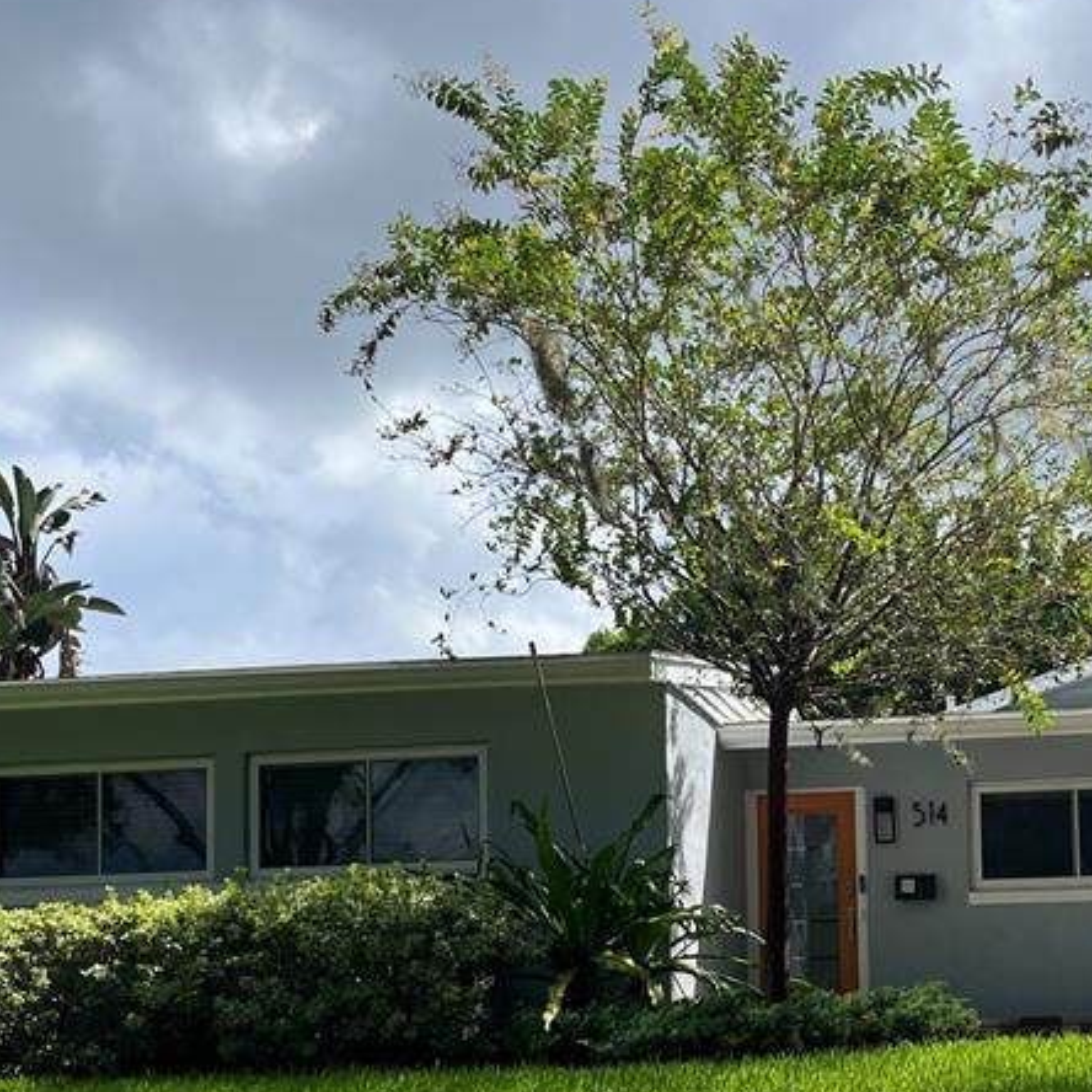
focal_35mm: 53
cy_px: 908
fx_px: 1892
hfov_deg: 31.7
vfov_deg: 31.2
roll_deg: +1.8
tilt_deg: +4.9
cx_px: 807
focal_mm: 5.1
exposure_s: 1/3135
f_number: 1.6
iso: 50
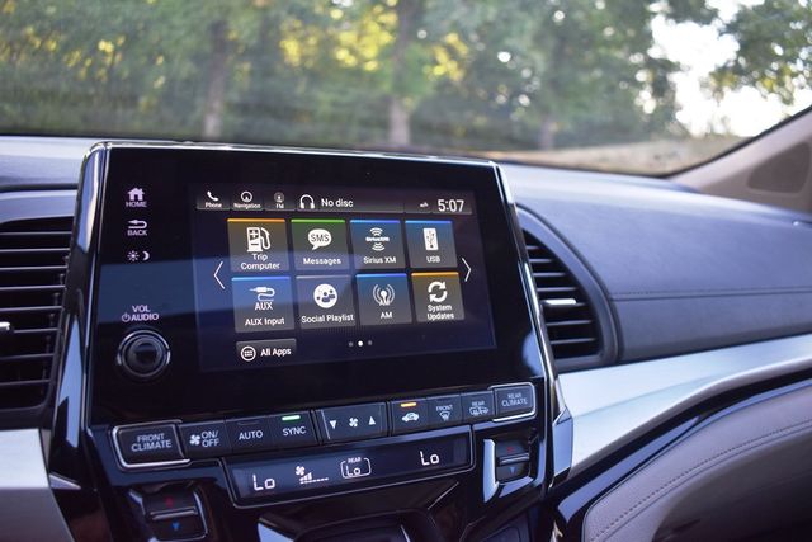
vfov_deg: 43.6
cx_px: 406
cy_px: 271
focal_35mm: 30
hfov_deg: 61.9
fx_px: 677
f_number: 3.8
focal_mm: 20
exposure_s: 1/250
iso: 500
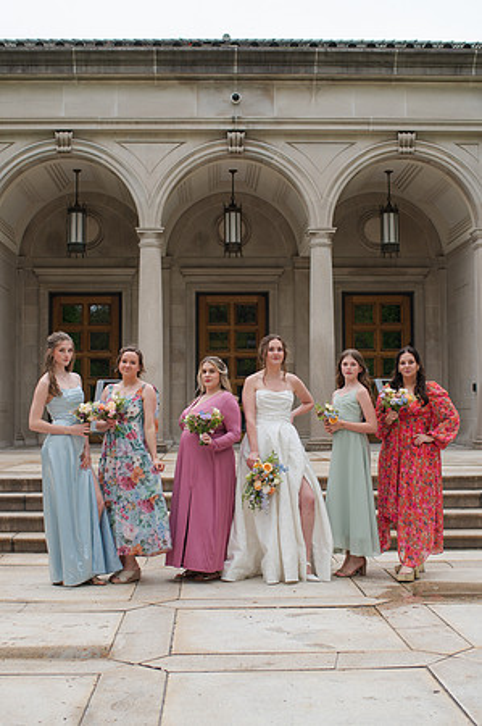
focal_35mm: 53
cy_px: 363
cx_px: 240
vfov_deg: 37.8
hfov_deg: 25.6
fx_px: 1059
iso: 160
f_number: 3.2
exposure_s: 1/320
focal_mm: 35
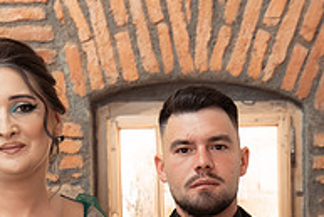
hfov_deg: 18.7
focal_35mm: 106
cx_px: 325
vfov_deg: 12.4
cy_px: 311
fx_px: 955
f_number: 2.8
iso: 2500
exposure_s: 1/200
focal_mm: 30
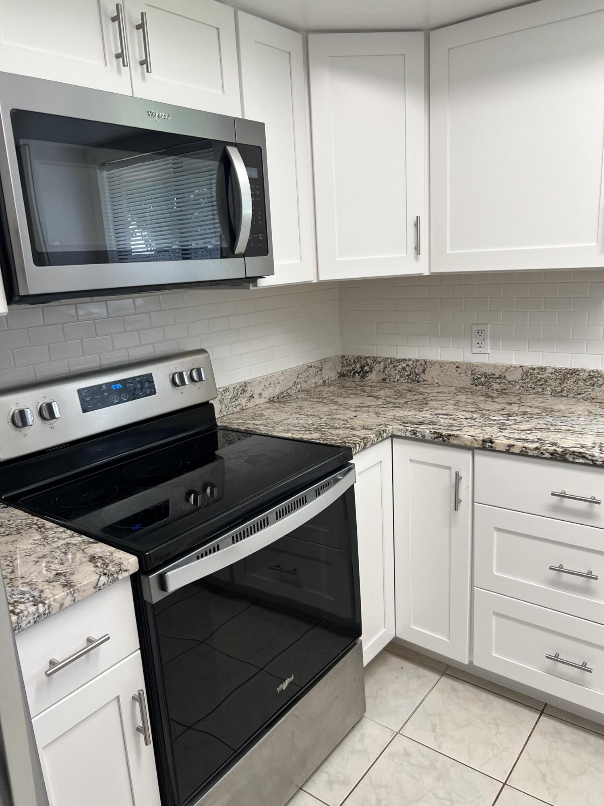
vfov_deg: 67.3
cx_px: 302
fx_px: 605
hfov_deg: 53.1
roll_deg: +3.3
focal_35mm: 26
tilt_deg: -13.2
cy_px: 403
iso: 100
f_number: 1.5
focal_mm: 5.7
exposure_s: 1/120
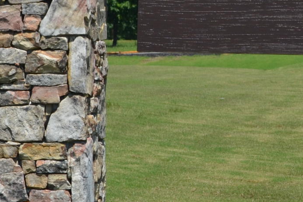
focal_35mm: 326
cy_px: 39
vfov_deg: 4.2
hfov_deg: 6.3
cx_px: 236
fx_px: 2744
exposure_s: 1/250
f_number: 8
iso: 100
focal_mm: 50
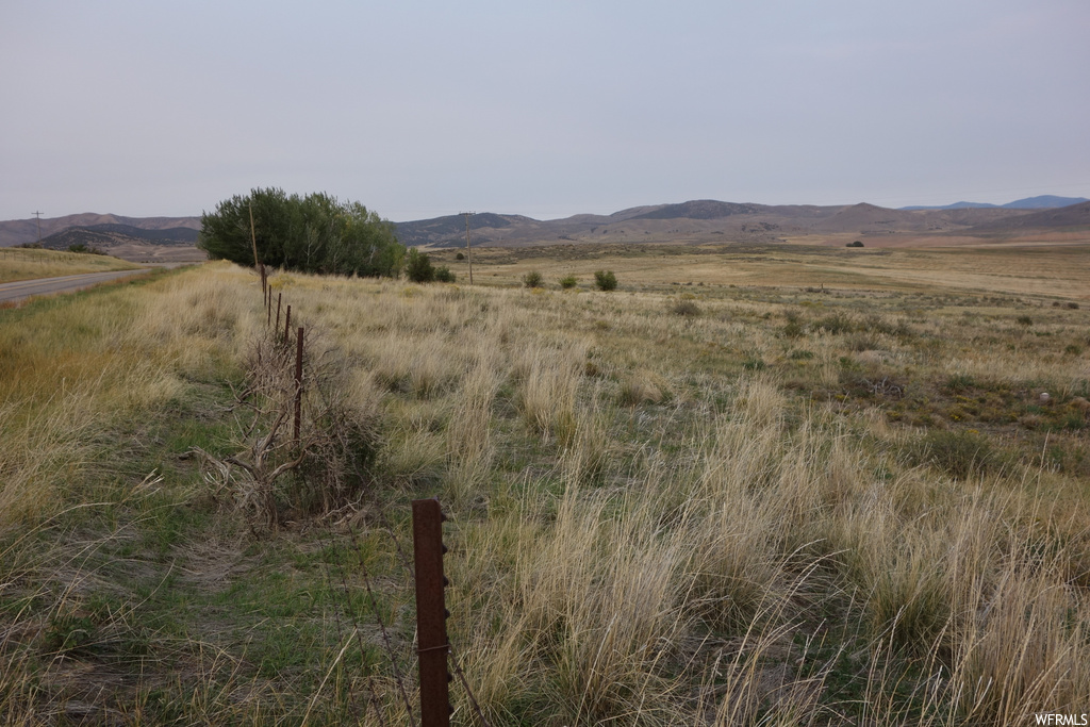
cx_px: 545
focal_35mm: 28
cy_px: 364
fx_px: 848
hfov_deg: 65.5
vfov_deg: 46.4
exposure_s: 1/125
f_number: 5.6
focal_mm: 10.4
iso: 125
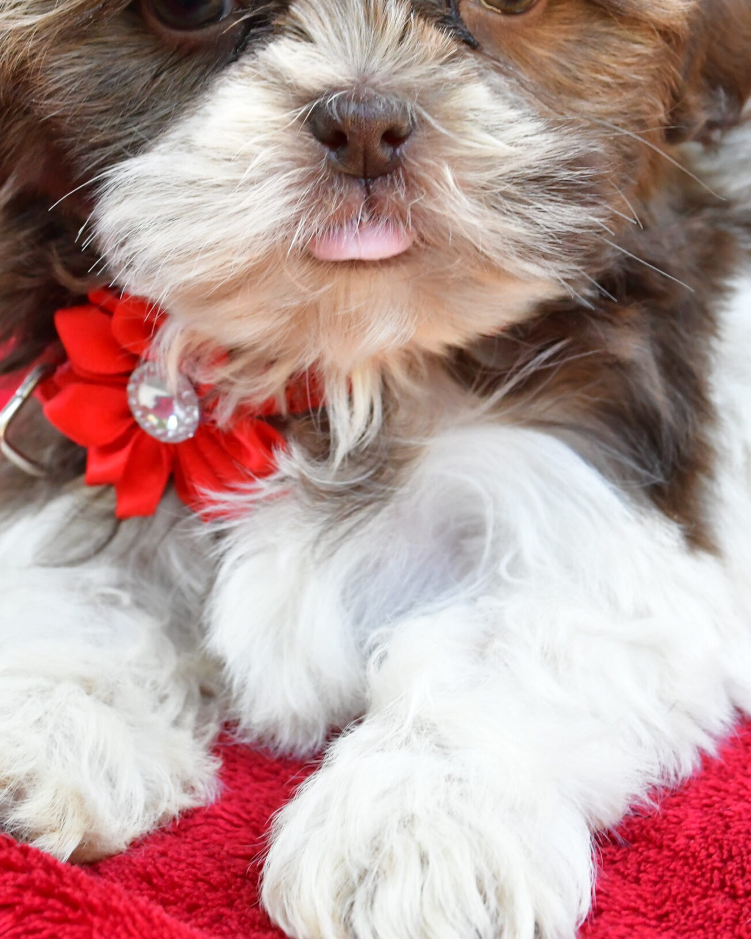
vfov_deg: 30.2
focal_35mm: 62
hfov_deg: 24.6
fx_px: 1723
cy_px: 285
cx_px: 335
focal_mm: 28
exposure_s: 1/200
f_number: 10
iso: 3200
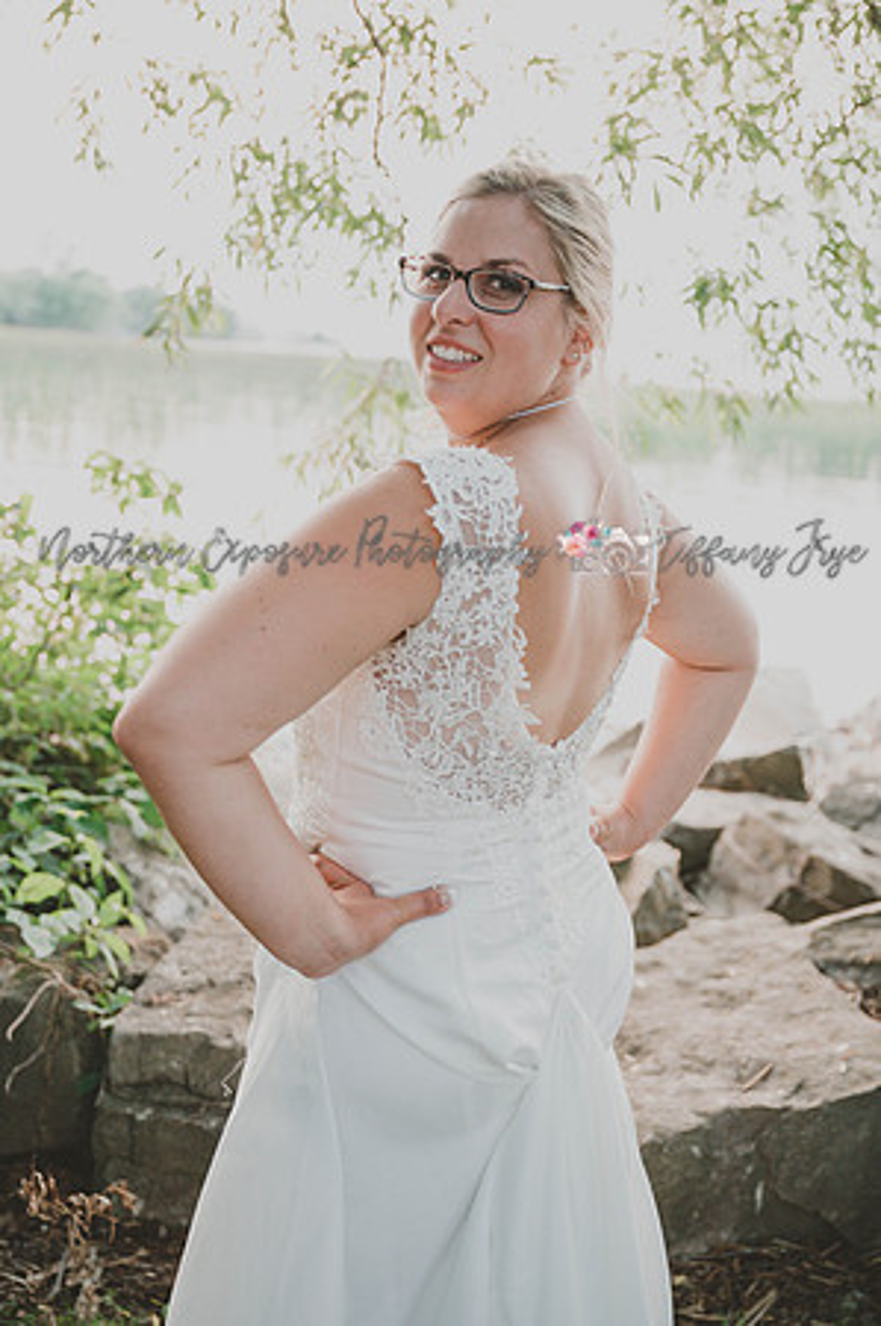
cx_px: 440
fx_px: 1324
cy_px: 663
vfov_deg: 53.2
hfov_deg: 36.8
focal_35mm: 36
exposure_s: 1/125
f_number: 2.8
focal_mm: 36
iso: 3200
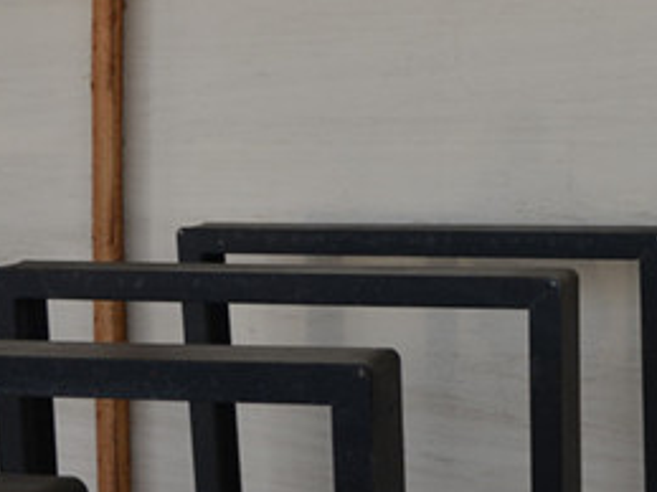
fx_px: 1897
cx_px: 675
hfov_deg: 19.0
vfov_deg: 14.8
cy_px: 259
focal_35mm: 100
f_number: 7.1
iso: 200
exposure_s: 1/200
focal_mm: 24
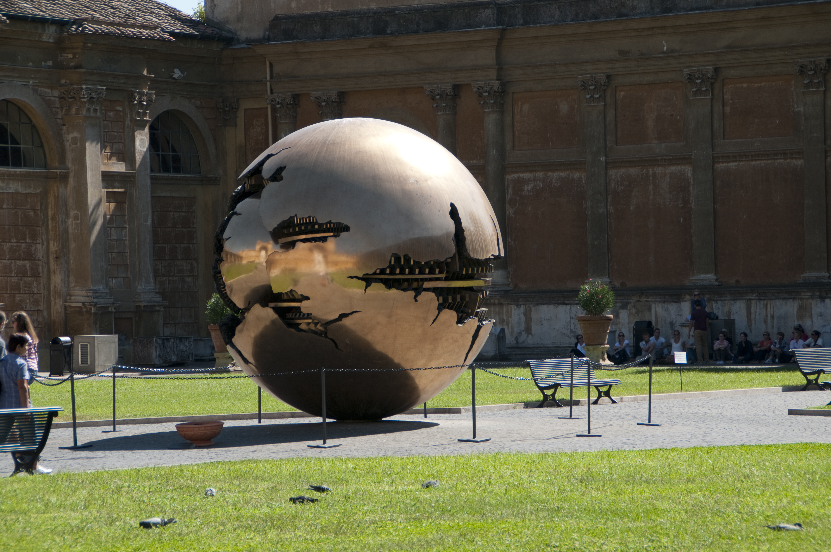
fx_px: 3389
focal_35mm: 147
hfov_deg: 14.0
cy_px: 276
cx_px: 416
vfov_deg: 9.3
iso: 100
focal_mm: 98
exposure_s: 1/400
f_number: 5.6
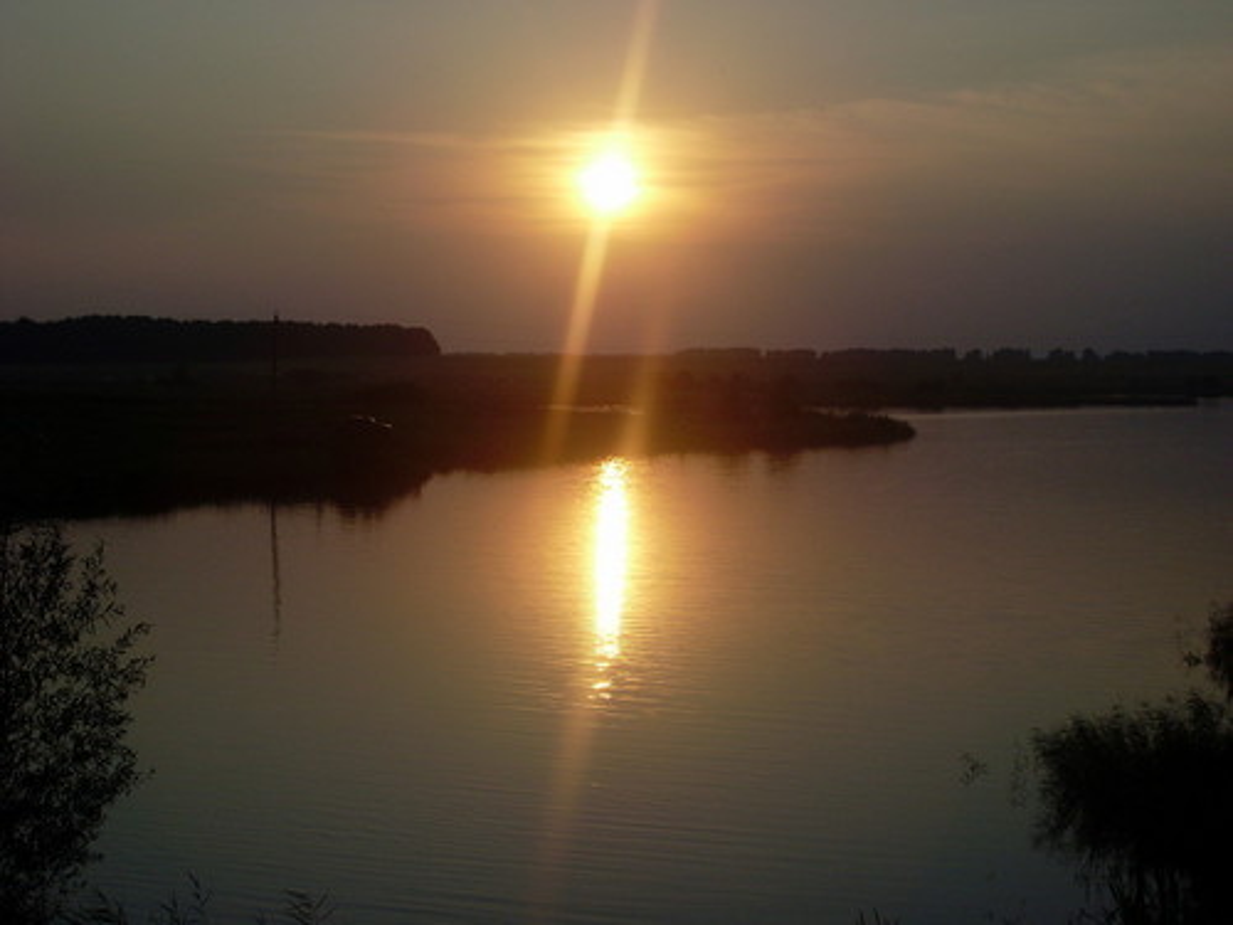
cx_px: 616
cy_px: 462
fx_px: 2529
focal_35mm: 71
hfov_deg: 27.4
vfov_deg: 20.7
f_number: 10.4
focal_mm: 11.7
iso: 80
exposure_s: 1/250
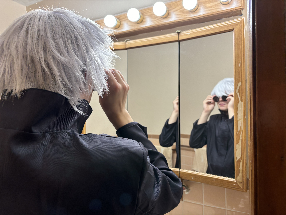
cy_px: 108
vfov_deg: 53.1
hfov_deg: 67.3
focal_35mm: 26
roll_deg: +0.1
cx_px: 143
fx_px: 215
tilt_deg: +2.0
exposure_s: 1/120
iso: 64
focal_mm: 5.96
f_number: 1.6
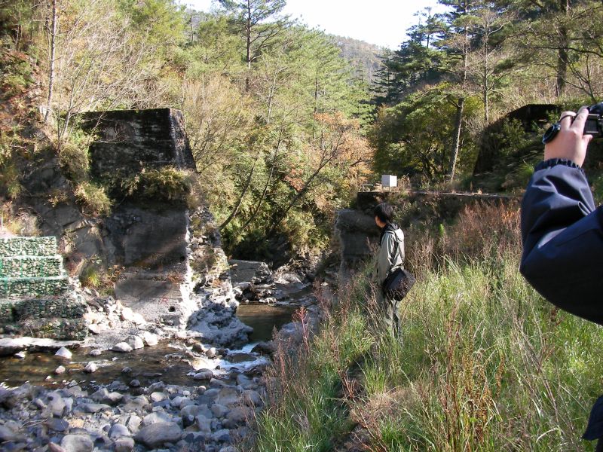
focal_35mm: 41
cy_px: 226
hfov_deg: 45.8
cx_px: 302
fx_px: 714
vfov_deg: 35.1
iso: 50
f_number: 3.5
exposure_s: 1/155
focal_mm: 6.3
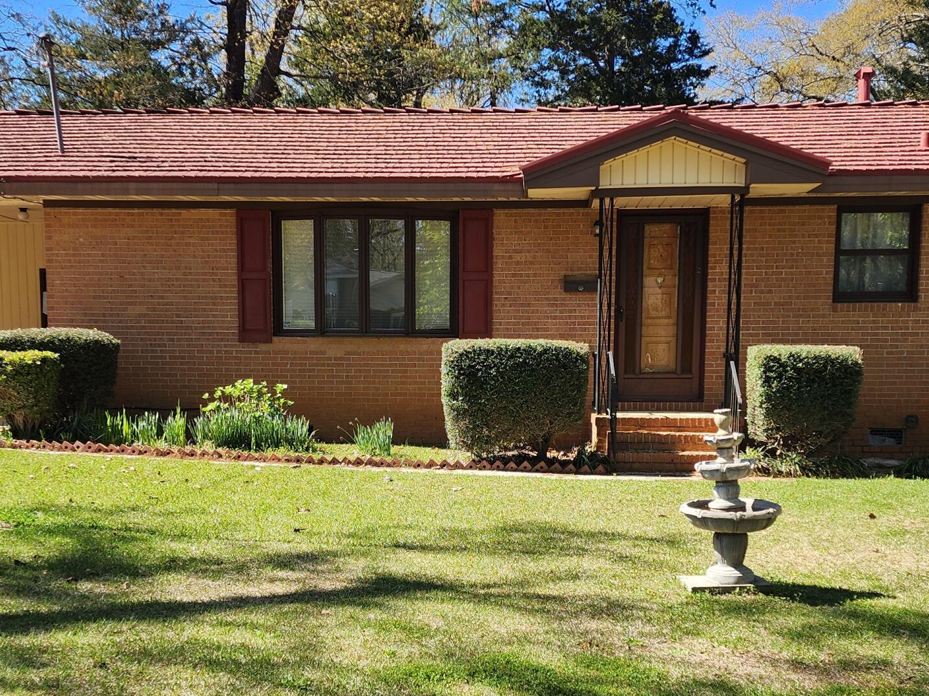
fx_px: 1288
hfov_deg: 39.7
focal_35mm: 48
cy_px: 477
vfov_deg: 30.0
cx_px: 443
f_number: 1.8
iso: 12
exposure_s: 1/426
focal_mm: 6.4
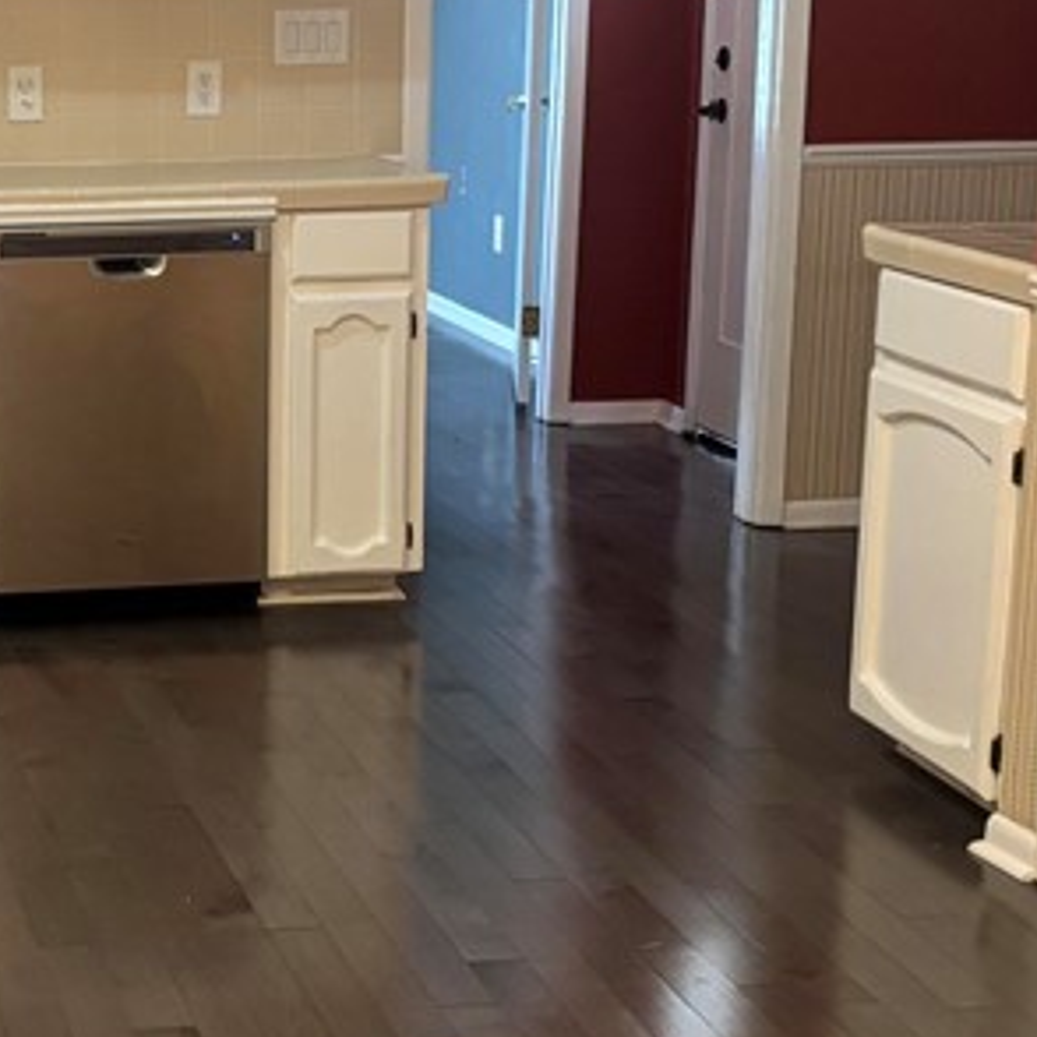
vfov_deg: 21.6
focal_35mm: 80
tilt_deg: -12.3
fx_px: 2711
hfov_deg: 21.1
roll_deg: -0.5
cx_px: 88
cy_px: 575
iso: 320
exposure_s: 1/60
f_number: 1.6
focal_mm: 5.96
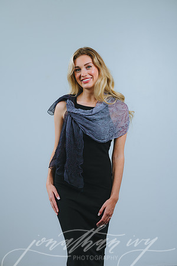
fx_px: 627
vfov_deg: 23.9
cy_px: 133
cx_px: 88
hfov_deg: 16.1
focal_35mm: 85
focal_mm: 85
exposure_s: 1/200
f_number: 4
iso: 80
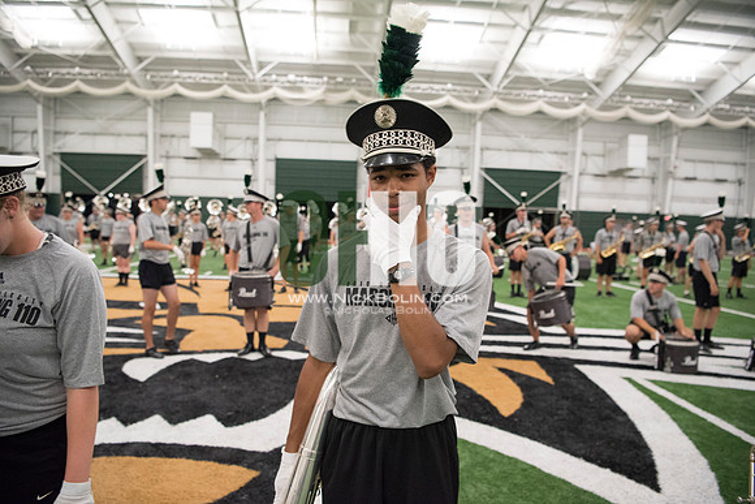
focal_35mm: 24
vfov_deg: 53.2
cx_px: 378
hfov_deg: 73.7
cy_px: 252
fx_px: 503
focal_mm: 24
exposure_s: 1/250
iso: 3200
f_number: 3.2
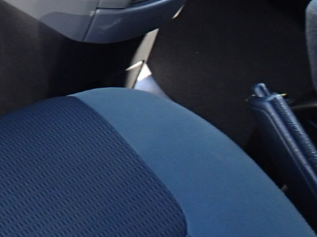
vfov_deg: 13.1
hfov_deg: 17.9
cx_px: -69
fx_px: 952
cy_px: -167
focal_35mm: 104
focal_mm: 4.5
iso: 100
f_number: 2.8
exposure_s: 1/60
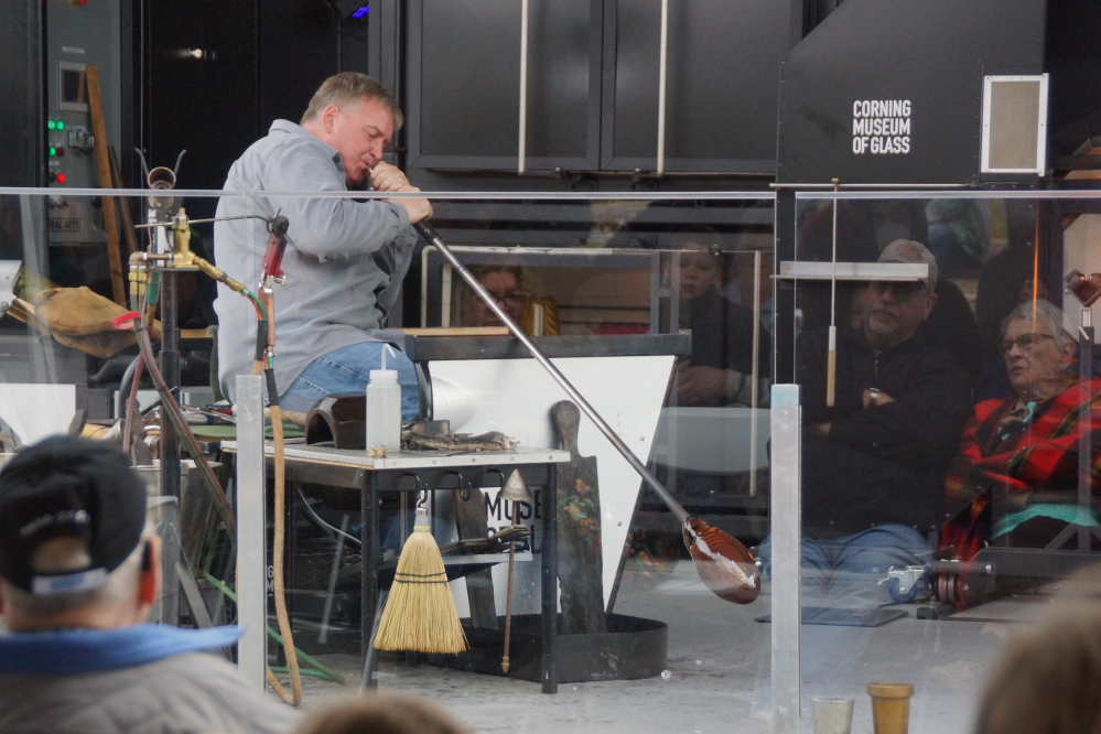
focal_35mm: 150
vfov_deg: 9.1
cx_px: 550
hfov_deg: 13.7
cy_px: 367
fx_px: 4587
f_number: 5.6
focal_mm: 100
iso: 1000
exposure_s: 1/160
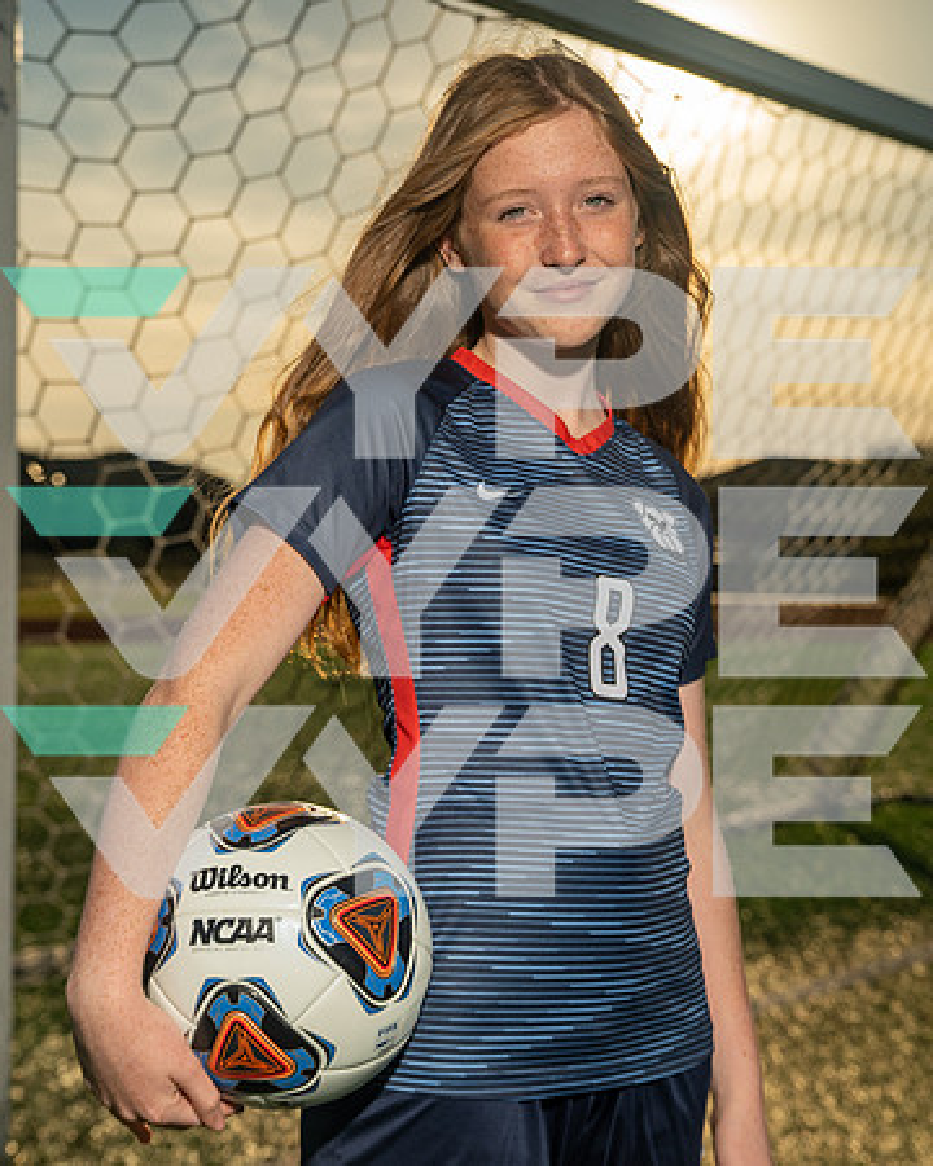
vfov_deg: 30.5
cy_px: 583
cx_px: 388
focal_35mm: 62
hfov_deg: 24.6
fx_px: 2138
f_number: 4.5
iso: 200
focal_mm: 44
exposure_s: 1/250
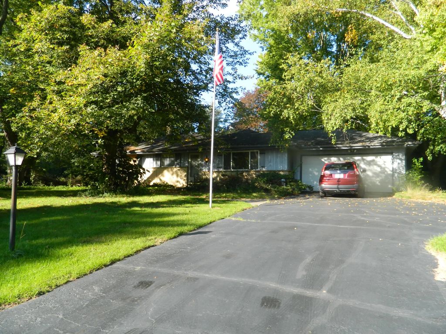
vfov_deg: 54.9
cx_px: 223
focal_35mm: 25
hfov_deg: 69.4
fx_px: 322
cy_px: 167
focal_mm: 4.5
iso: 80
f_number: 3.1
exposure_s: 1/200
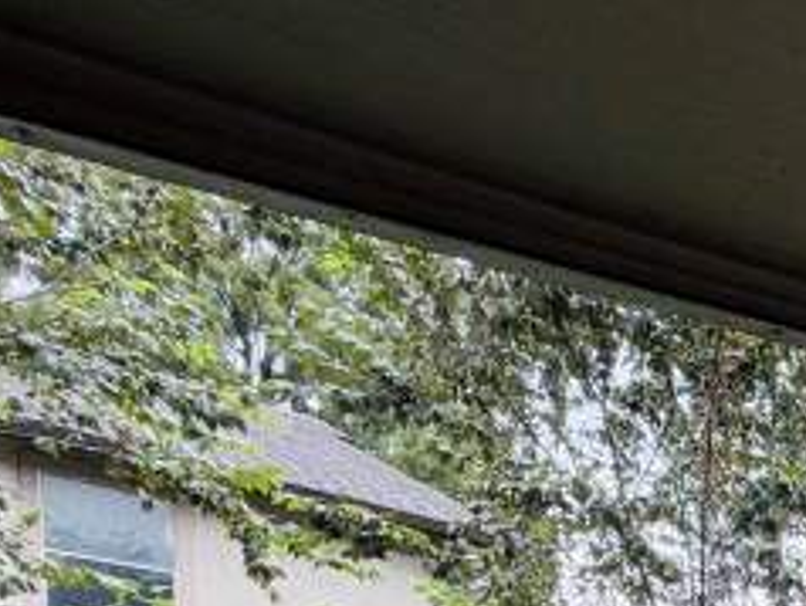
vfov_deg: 23.9
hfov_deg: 27.4
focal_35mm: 47
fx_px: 1095
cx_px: 1219
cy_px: 928
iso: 50
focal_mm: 2.22
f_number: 2.2
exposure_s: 1/121
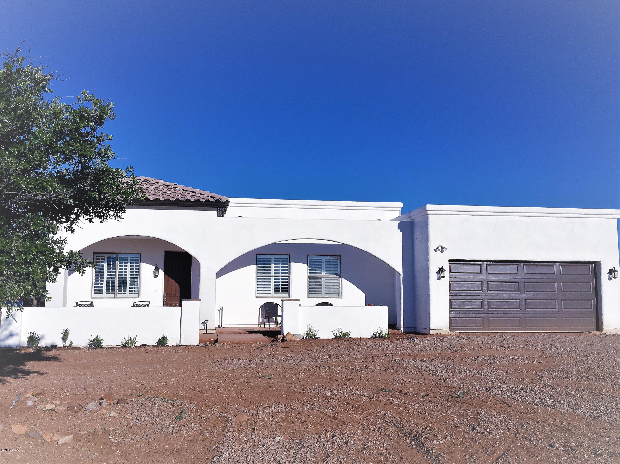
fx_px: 519
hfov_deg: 61.7
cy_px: 232
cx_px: 310
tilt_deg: +5.6
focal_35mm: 29
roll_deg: -0.6
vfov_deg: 48.2
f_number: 2.2
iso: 25
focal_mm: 4.15
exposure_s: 1/4808
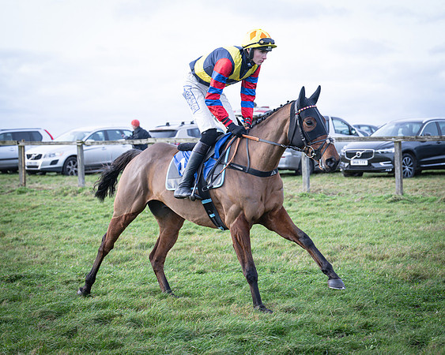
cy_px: 120
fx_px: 1423
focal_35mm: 108
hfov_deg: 17.8
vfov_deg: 14.2
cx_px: 244
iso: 800
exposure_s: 1/800
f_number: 4
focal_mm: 70
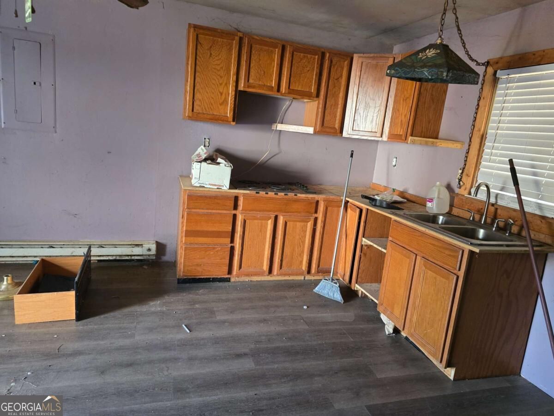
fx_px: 368
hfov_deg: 73.9
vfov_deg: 58.9
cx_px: 277
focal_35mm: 23
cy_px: 208
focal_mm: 6.3
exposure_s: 1/60
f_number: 1.7
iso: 800
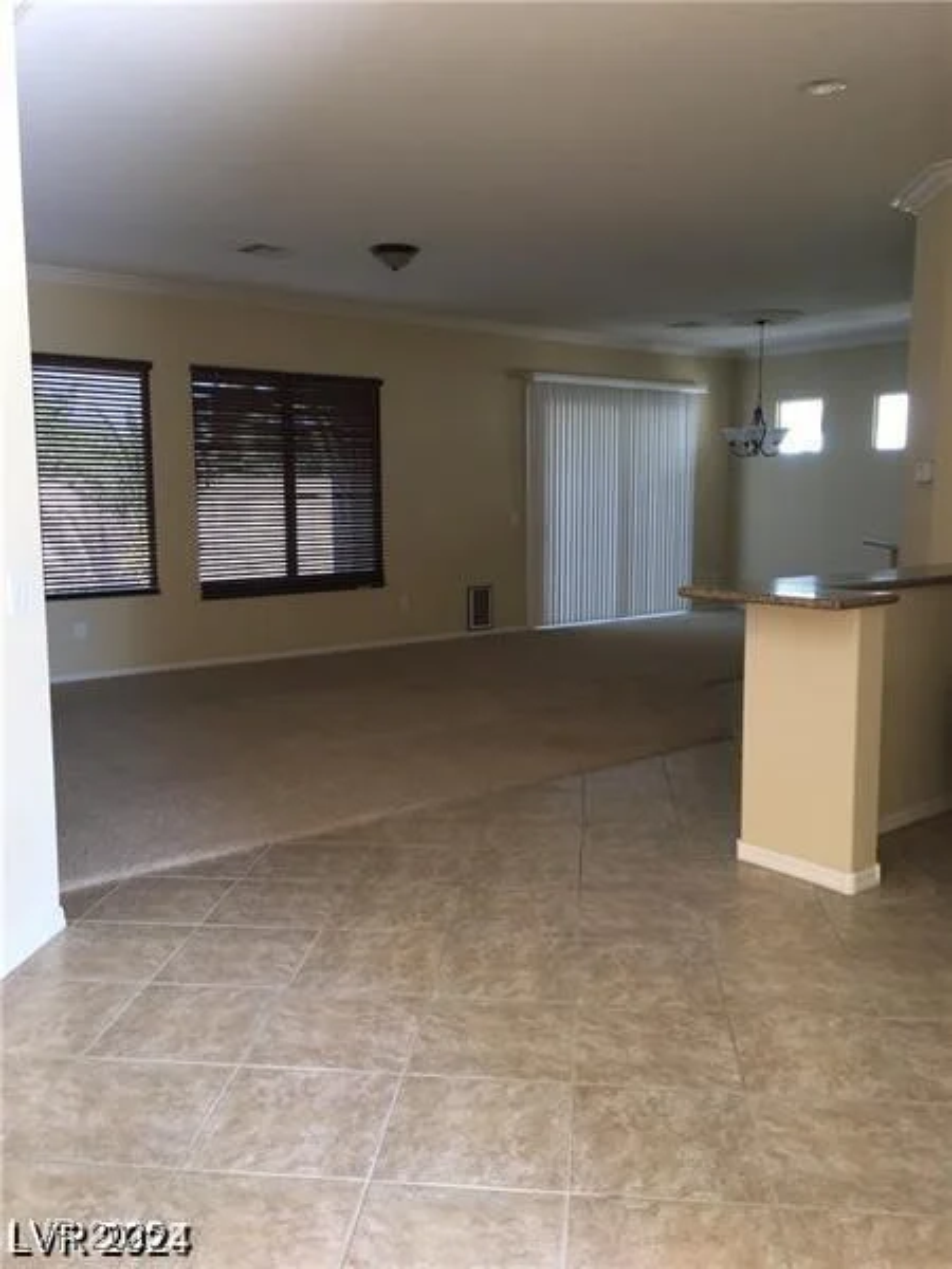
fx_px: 1063
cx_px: 476
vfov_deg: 61.7
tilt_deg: -7.2
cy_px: 634
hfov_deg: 48.2
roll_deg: +0.7
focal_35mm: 29
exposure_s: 1/30
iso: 64
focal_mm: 4.15
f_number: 2.2
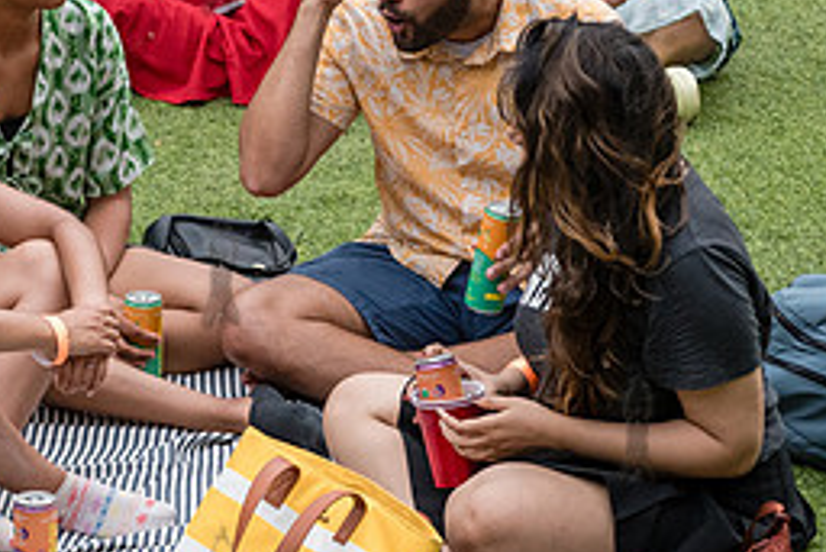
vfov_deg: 6.6
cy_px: 333
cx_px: 215
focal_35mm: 208
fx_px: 4775
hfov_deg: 9.9
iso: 1000
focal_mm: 70
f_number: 3.5
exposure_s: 1/1250
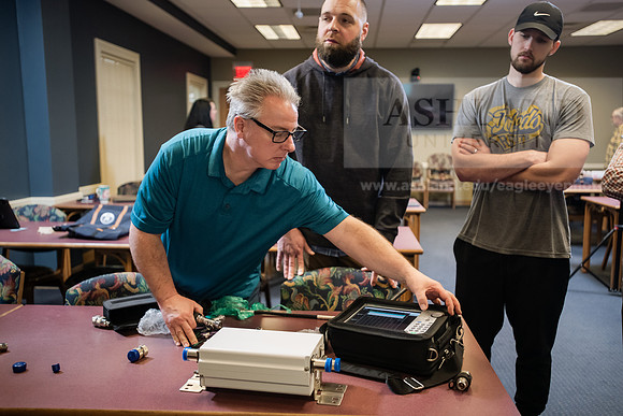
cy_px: 214
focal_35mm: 33
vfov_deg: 40.1
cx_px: 320
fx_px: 570
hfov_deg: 57.3
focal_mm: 32
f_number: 3.2
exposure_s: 1/200
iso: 1600
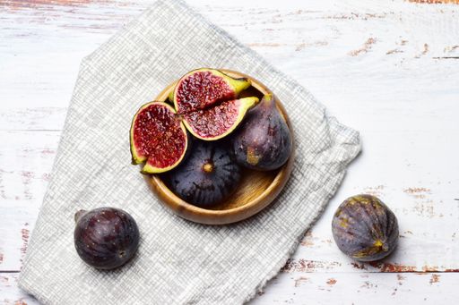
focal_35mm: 75
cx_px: 230
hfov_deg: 27.0
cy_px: 152
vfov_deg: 18.2
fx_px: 956
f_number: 16
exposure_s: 1/3.33
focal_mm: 50
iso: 100
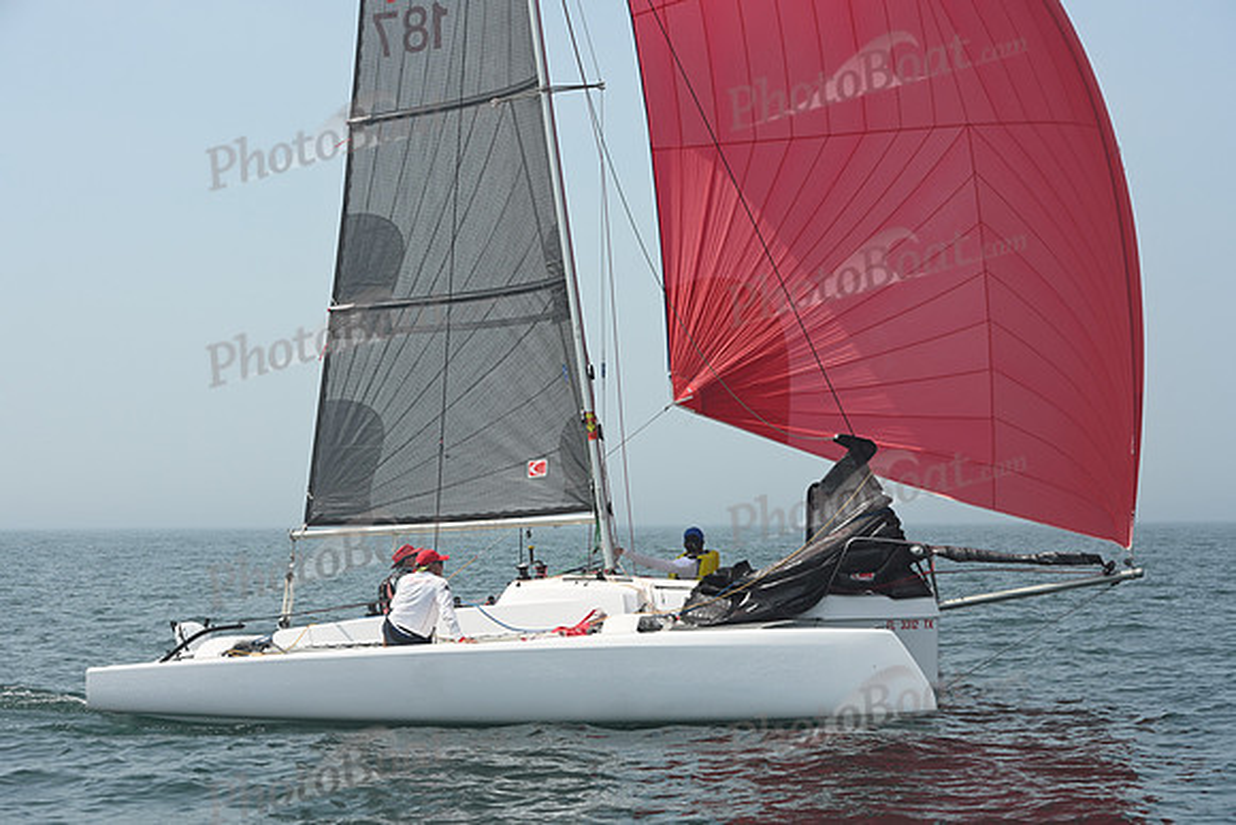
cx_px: 618
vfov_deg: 17.1
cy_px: 412
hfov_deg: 25.4
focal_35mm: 80
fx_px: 2747
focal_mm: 80
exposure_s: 1/1250
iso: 320
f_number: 8
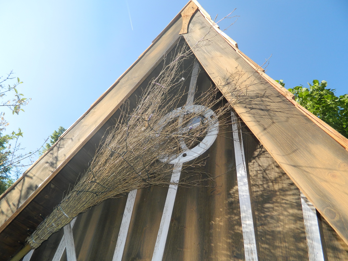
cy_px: 134
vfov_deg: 53.1
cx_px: 169
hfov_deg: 67.3
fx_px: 261
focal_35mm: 26
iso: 80
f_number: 3.1
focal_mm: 4.5
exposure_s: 1/640
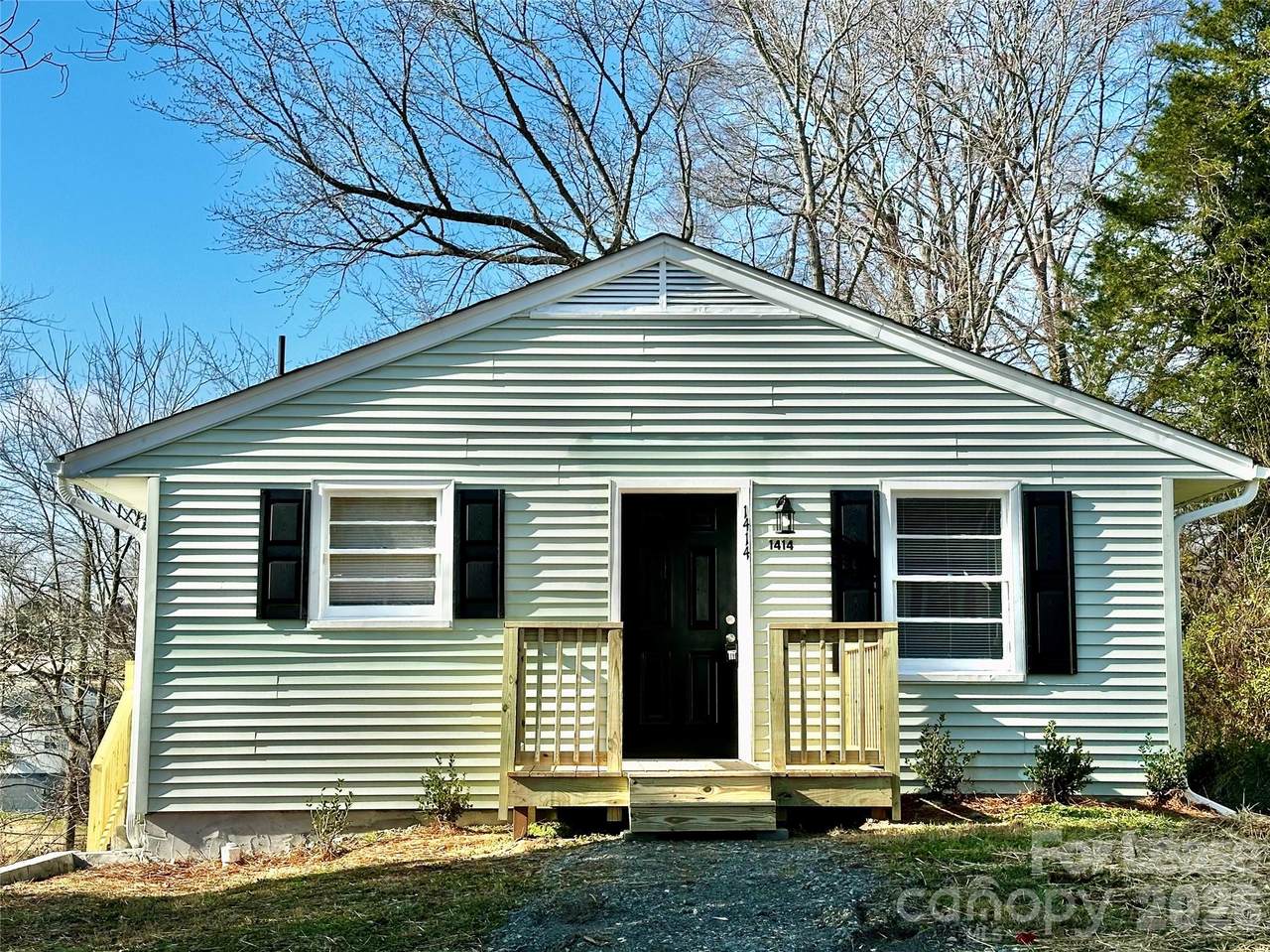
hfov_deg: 39.7
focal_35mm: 48
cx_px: 635
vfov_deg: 30.2
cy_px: 476
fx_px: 1760
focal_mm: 6.86
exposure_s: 1/2890
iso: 64
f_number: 1.78
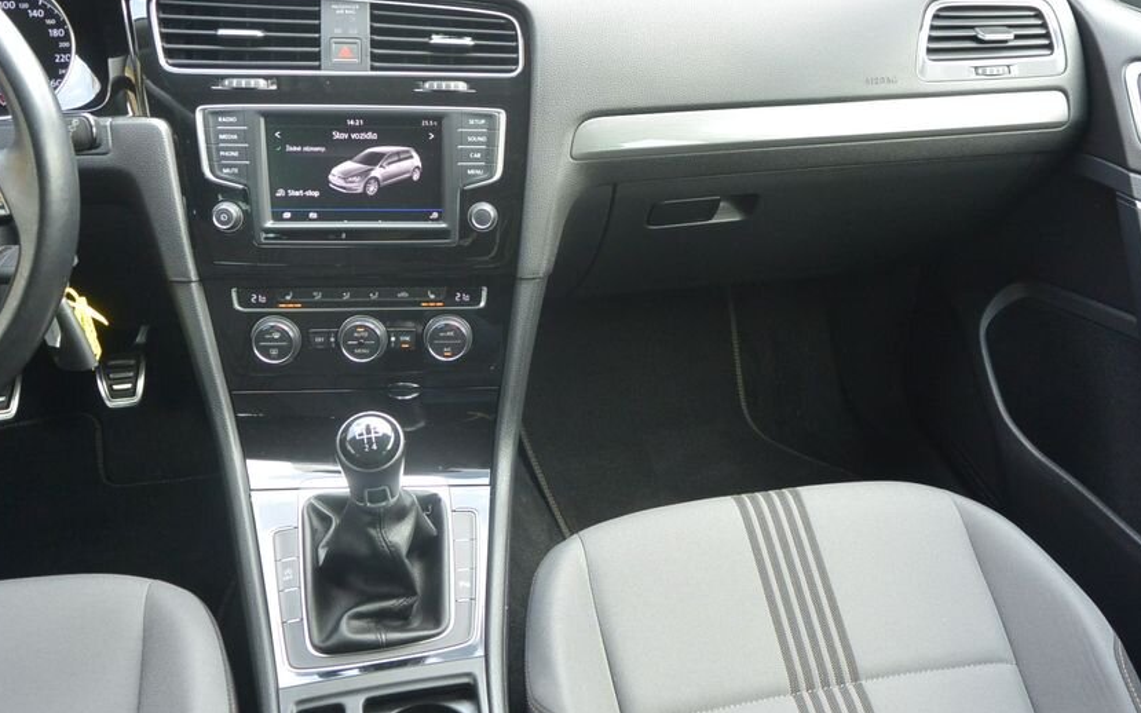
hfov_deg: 56.5
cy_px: 316
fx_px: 1057
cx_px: 643
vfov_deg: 37.2
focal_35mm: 34
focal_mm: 10
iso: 400
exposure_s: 1/125
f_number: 3.5
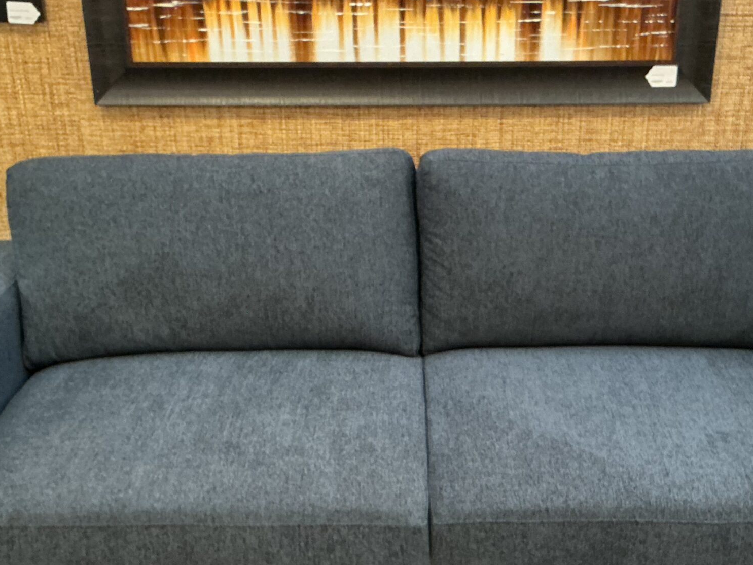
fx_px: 1088
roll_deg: -0.5
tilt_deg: -26.7
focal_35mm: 50
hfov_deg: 38.1
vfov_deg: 28.8
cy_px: 395
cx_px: 425
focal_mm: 3
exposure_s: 1/30
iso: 400
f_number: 1.8
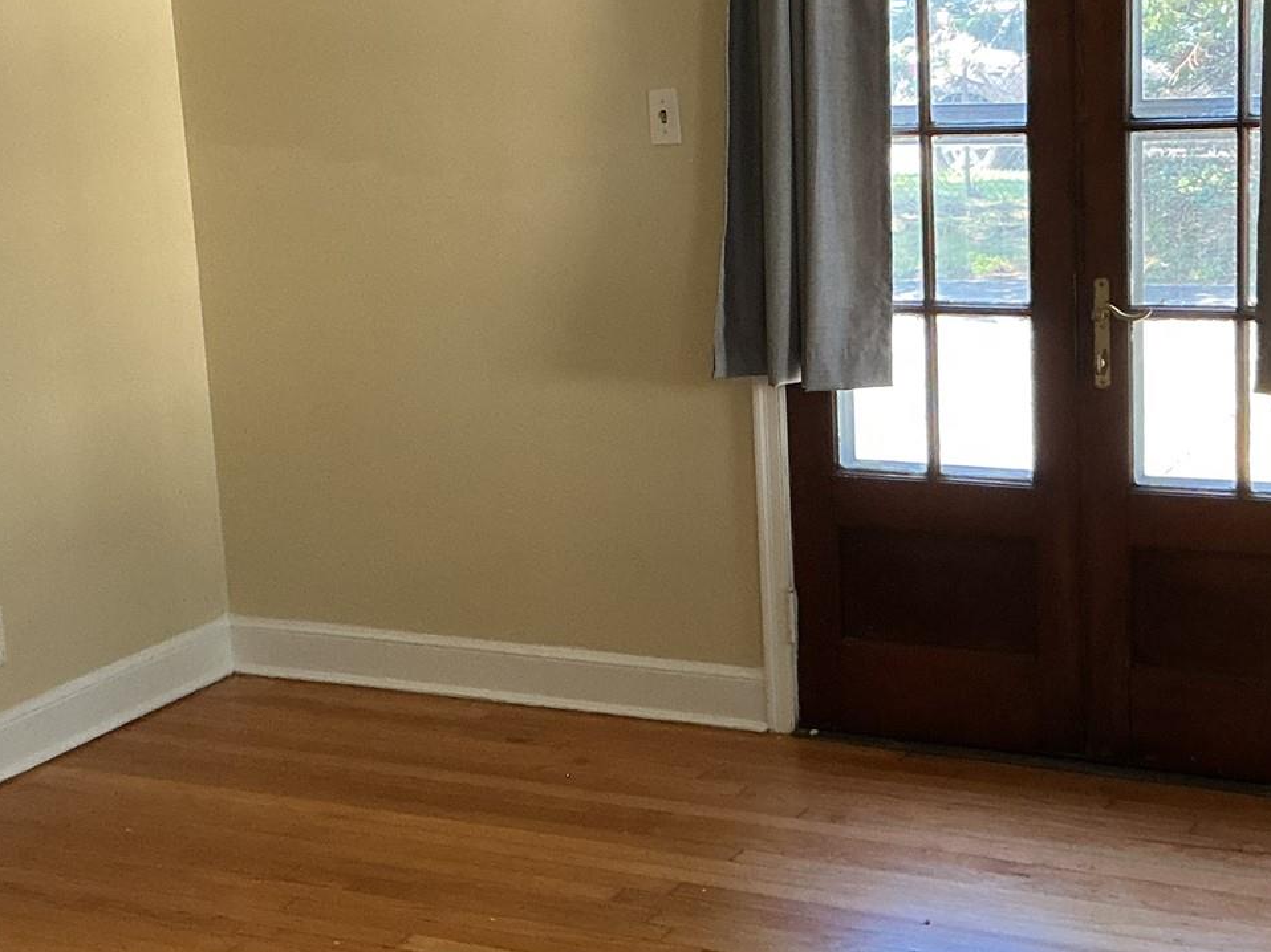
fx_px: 2276
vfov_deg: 23.6
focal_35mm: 62
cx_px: 714
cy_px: 391
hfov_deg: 31.2
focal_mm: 3
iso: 160
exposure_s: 1/60
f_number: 1.8
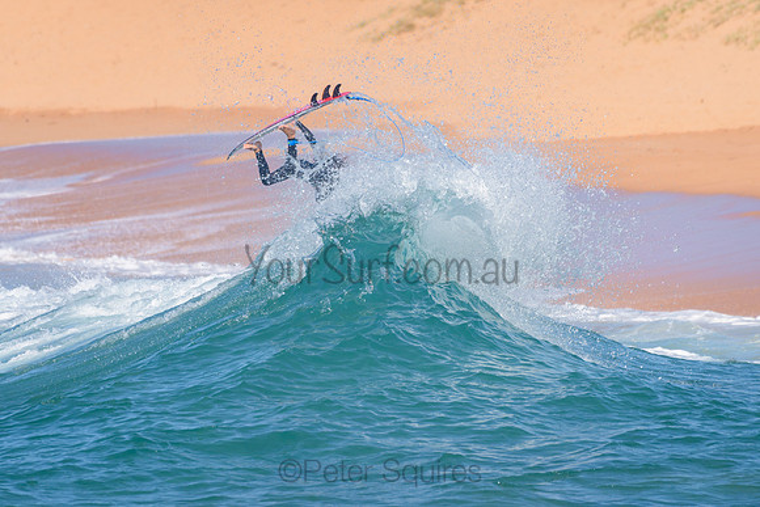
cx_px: 336
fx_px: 12939
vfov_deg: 2.2
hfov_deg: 3.4
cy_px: 212
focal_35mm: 613
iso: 180
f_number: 5.6
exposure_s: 1/2000
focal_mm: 500
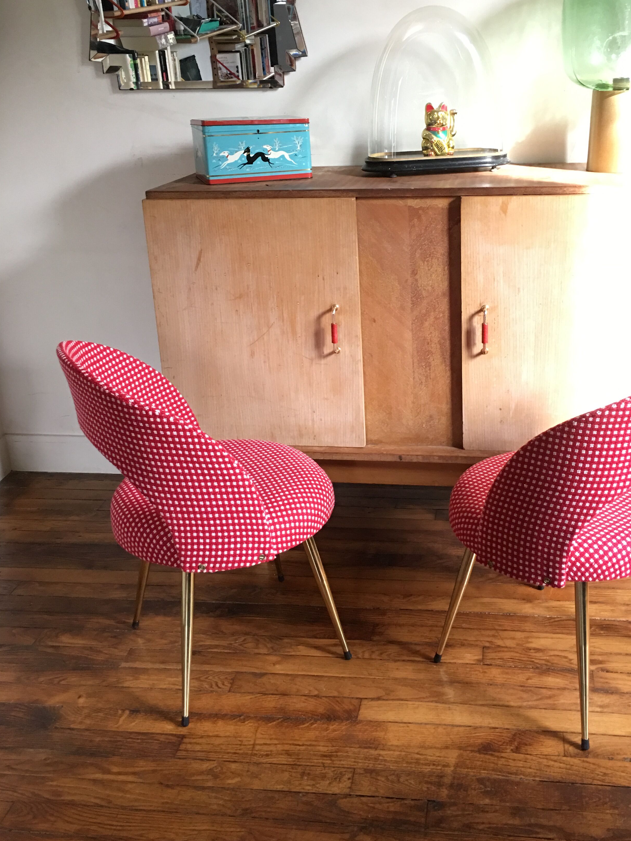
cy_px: 359
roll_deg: +0.0
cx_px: 389
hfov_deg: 39.4
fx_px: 875
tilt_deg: -18.1
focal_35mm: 36
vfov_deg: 51.2
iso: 100
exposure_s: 1/17
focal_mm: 4.15
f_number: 2.2
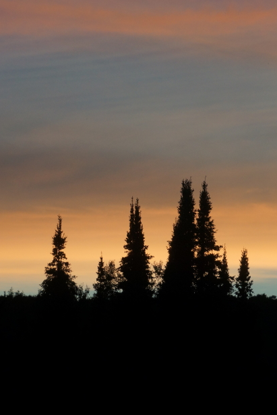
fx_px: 1543
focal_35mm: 134
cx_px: 177
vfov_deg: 15.3
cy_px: 214
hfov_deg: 10.2
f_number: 5.6
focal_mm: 55
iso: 400
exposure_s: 1/125
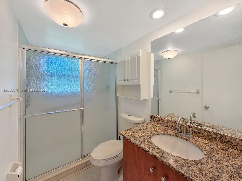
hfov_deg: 102.1
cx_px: 121
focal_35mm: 14
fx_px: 98
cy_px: 90
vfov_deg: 85.7
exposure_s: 1/120
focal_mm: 2.22
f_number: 2.2
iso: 80
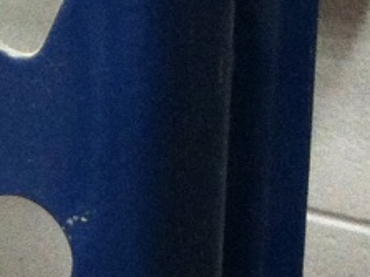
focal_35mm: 203
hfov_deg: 8.5
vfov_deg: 7.2
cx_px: -667
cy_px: -182
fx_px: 2169
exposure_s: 1/15
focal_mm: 3.85
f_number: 2.8
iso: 250
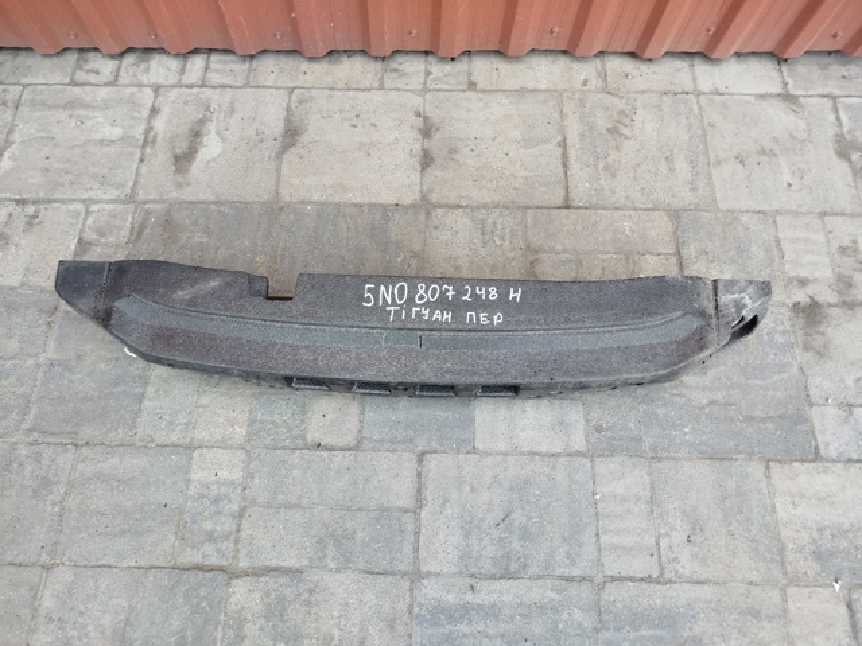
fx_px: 598
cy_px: 323
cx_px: 431
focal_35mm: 24
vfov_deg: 56.8
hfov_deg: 71.6
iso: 80
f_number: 1.7
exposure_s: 1/50
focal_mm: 5.31
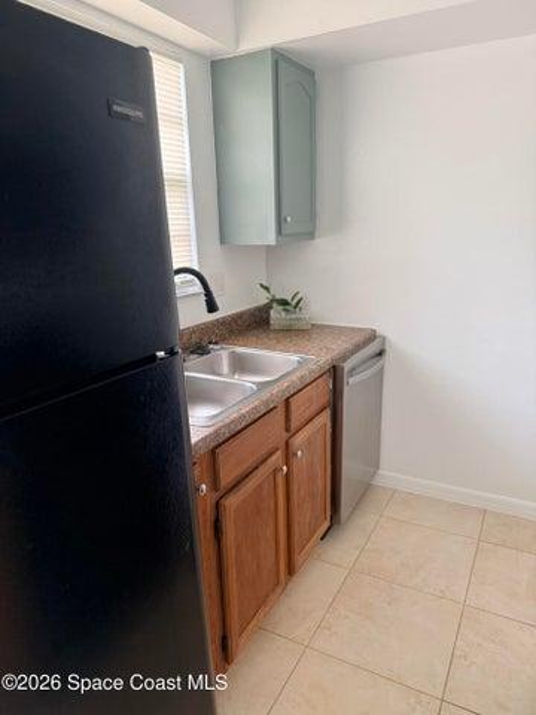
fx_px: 495
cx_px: 268
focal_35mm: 24
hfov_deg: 56.8
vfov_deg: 71.6
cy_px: 358
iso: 200
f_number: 1.78
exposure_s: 1/77
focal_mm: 6.76
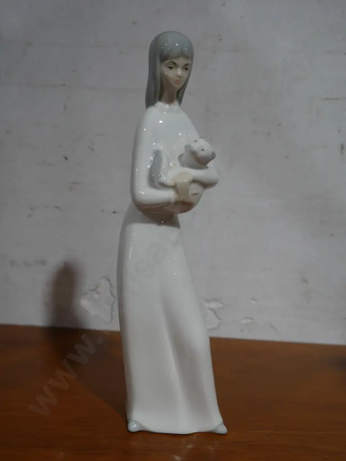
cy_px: 230
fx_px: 533
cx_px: 173
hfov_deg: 36.0
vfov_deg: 46.8
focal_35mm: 40
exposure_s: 1/60
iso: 250
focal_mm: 20
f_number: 4.4
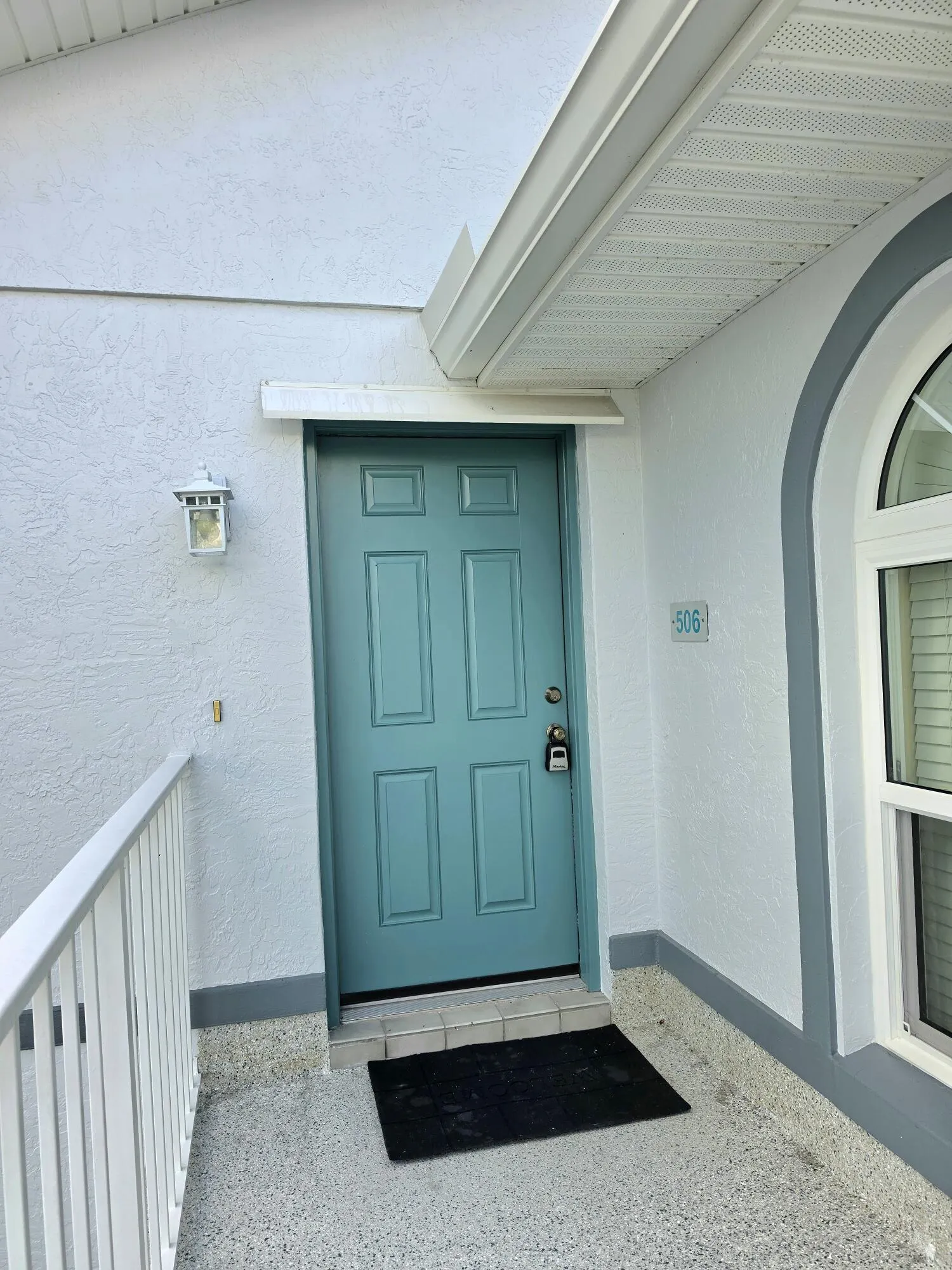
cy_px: 635
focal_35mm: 23
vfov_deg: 73.9
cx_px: 476
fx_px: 843
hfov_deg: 58.9
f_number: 1.4
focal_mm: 6.5
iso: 64
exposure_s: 1/1667
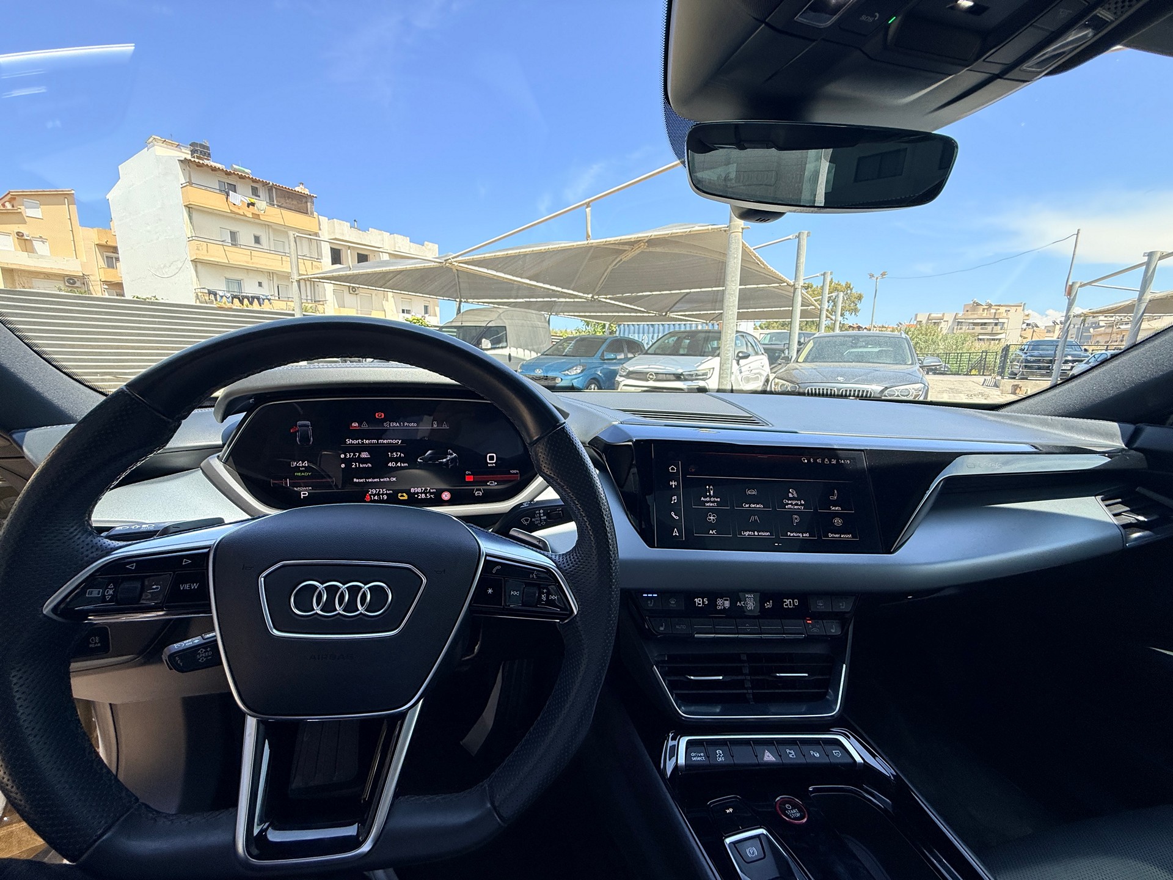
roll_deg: -1.7
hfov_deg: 102.1
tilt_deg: -9.4
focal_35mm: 14
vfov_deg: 85.7
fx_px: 474
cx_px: 586
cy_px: 440
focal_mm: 2.22
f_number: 2.2
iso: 64
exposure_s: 1/400
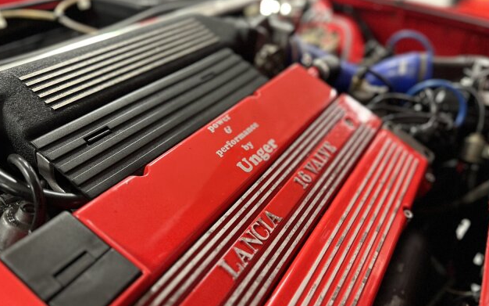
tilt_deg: -34.1
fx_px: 346
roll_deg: +3.4
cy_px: 167
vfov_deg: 47.5
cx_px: 241
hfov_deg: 70.4
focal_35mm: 26
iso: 800
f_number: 1.78
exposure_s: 1/50
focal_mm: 6.86
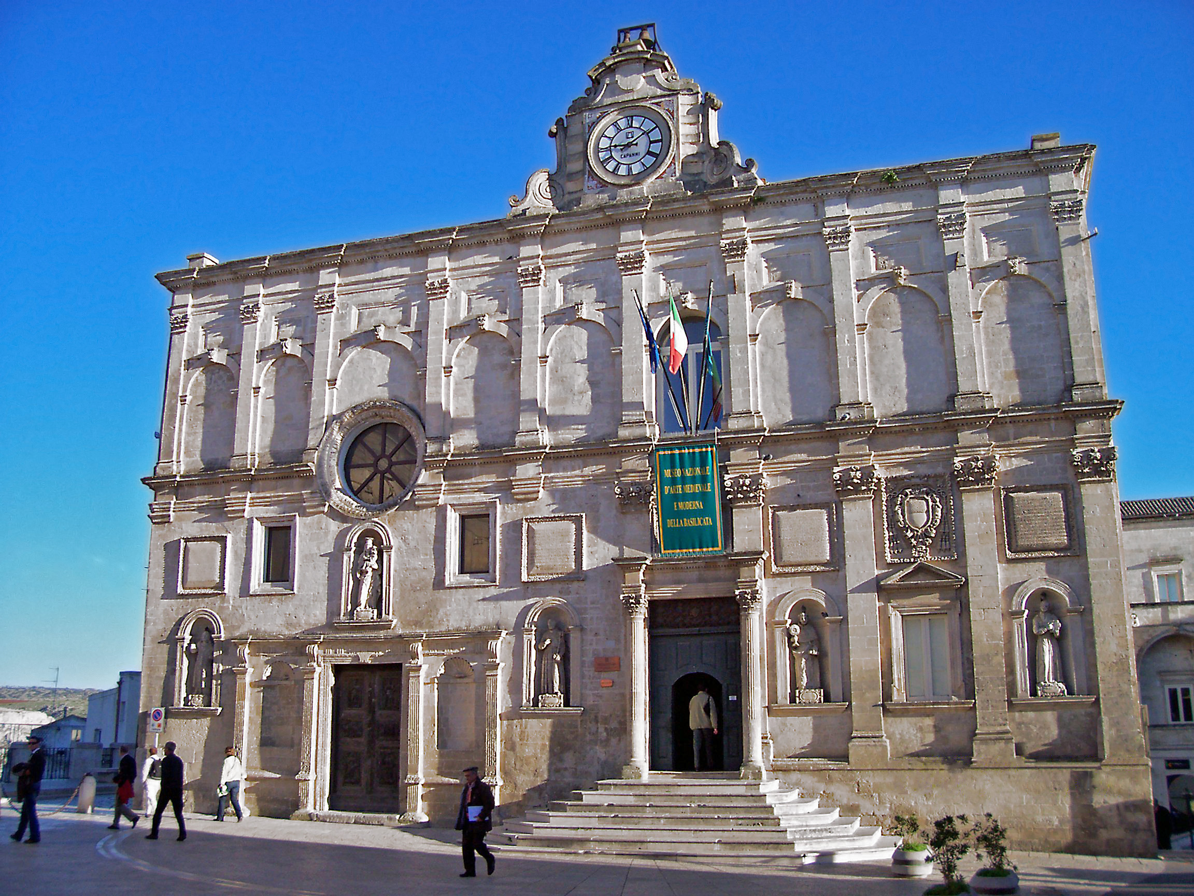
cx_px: 597
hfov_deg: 54.0
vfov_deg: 41.8
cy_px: 448
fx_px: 1173
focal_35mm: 34
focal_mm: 5.6
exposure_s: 1/673
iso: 80
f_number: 2.7
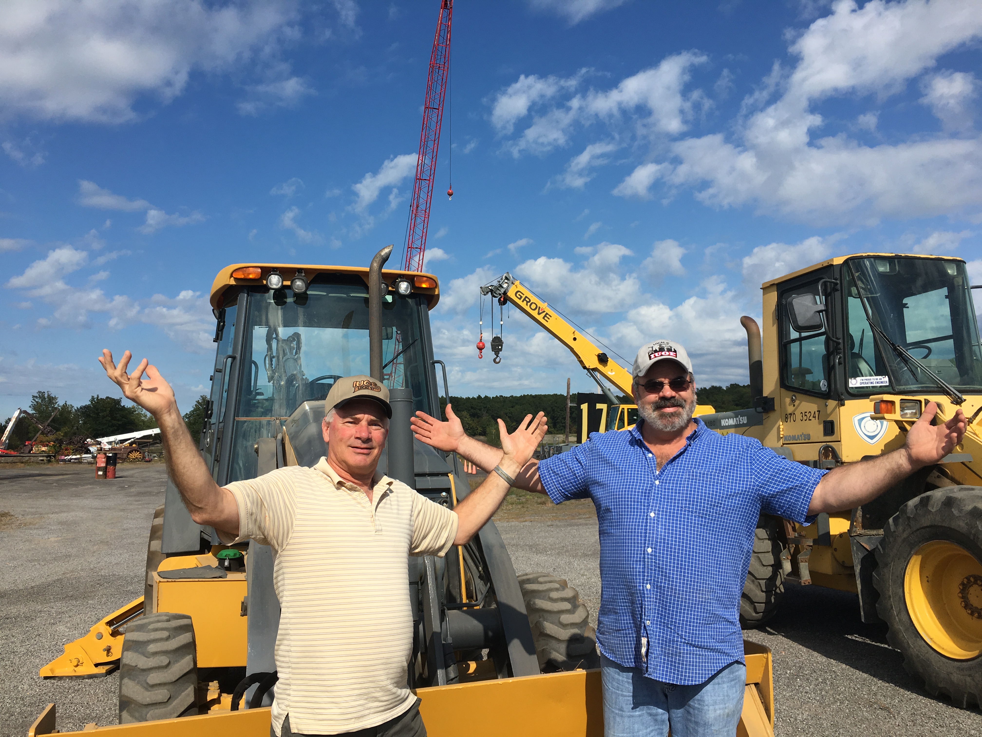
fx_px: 823
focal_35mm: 29
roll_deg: -0.4
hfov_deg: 61.7
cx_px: 491
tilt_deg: +3.8
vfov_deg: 48.2
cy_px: 368
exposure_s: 1/2481
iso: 25
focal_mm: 4.15
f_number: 2.2
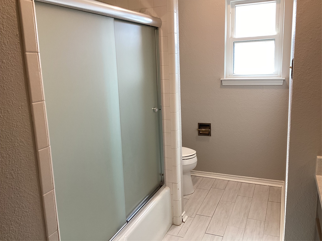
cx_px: 161
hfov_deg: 58.4
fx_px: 288
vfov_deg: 45.4
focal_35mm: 31
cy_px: 120
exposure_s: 1/60
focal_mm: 3.3
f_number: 2.4
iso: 80
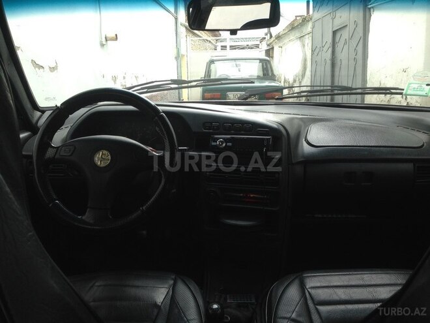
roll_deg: +1.1
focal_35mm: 33
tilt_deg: -12.3
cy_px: 162
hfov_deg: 55.4
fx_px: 410
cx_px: 215
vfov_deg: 42.9
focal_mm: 4.12
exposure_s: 1/120
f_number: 2.4
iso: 64
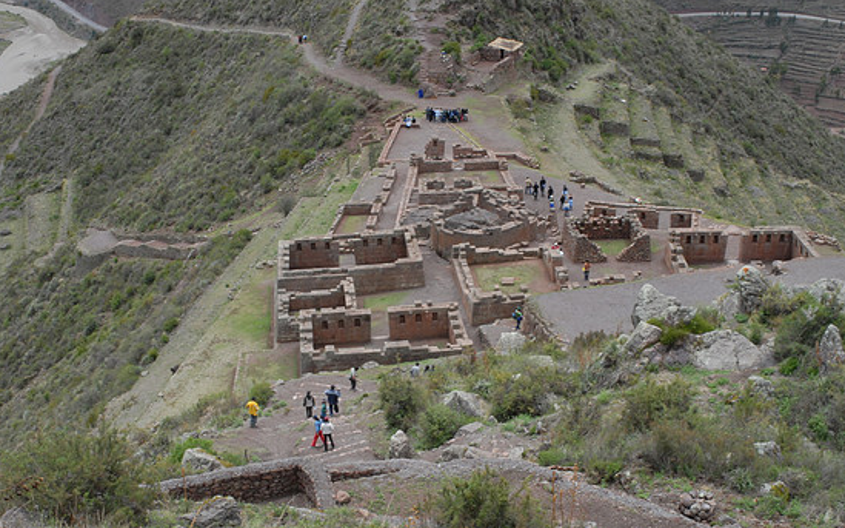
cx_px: 428
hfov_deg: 36.0
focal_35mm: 57
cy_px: 283
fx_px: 1302
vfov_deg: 22.9
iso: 400
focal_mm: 35
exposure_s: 1/50
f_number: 22
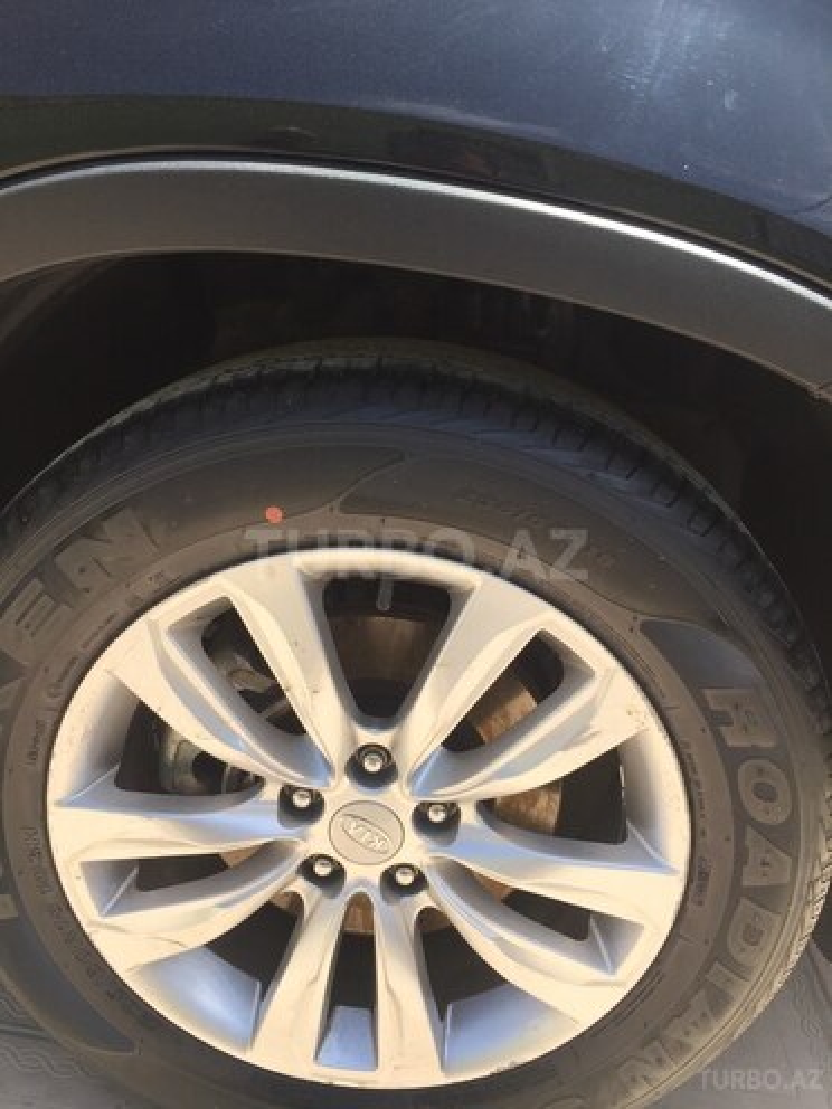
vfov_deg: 61.7
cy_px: 554
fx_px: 929
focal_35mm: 29
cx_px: 416
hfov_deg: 48.2
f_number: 2.2
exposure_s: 1/628
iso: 32
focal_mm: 4.15
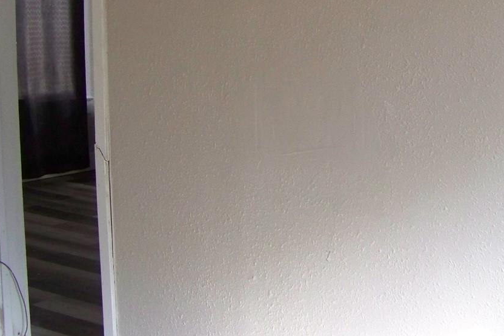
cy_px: 62
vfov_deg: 18.7
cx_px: 410
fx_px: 1008
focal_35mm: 72
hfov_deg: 27.5
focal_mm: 5.85
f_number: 2.8
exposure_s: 1/30
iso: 185
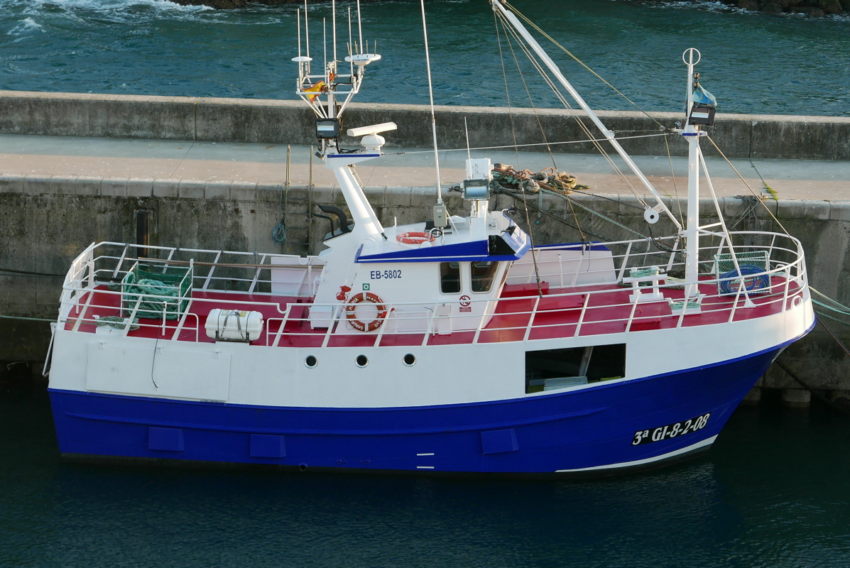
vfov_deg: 14.3
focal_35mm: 96
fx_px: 2268
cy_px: 284
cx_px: 425
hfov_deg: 21.2
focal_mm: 34
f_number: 5
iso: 200
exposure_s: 1/125
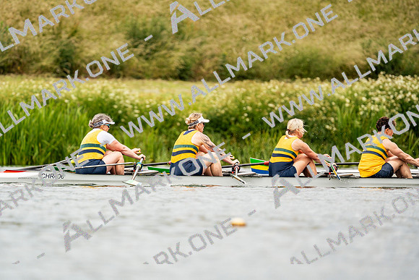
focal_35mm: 600
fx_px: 6985
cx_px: 210
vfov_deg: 2.3
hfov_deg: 3.4
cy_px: 140
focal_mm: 600
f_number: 6.3
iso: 250
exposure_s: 1/2000
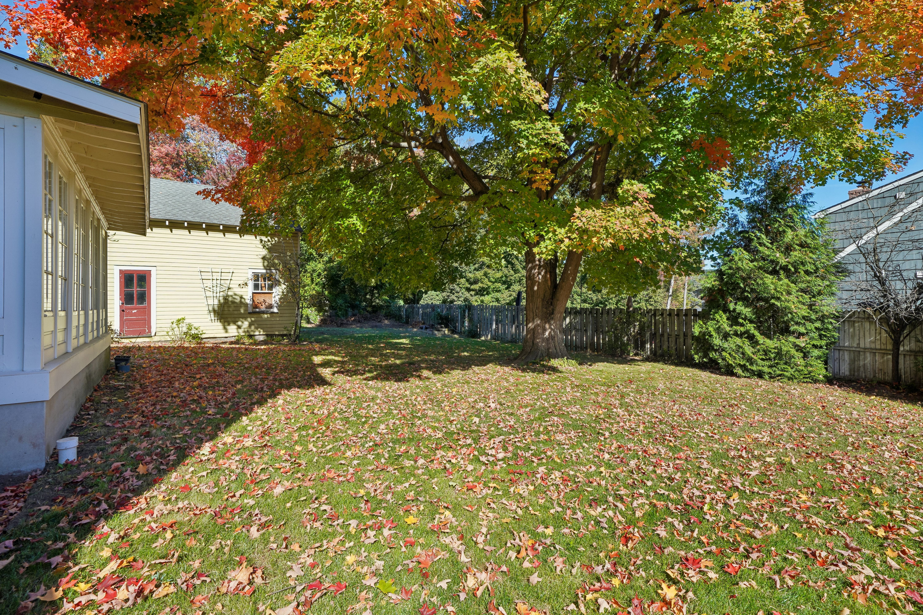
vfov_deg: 73.7
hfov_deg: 96.7
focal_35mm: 16
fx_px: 410
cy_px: 308
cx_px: 462
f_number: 11
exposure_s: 1/60
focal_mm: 16
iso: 100
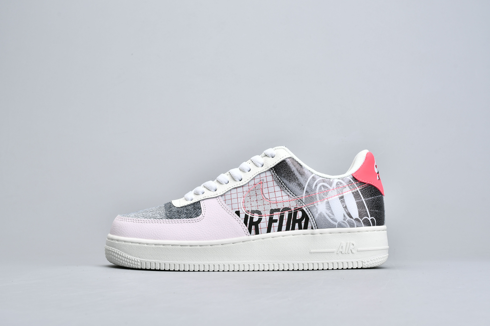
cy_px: 161
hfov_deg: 26.7
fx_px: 1034
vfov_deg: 17.9
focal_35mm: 76
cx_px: 246
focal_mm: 50
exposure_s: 1/125
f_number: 14
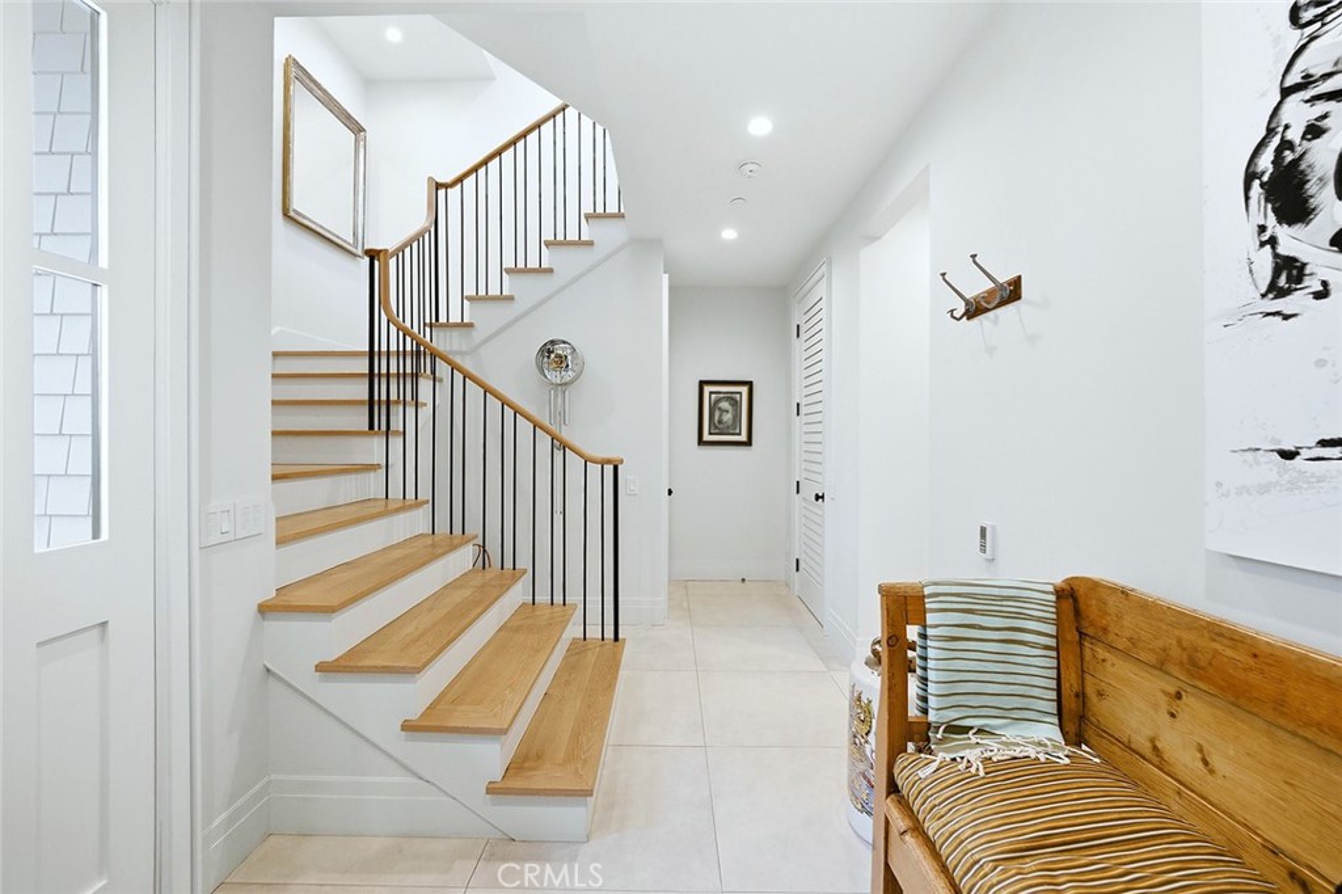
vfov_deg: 81.2
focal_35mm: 14
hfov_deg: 104.3
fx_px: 522
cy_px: 447
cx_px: 671
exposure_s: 1/200
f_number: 5.6
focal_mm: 14
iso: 640
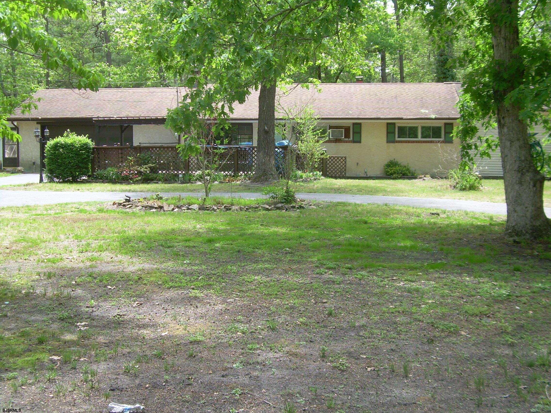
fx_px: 748
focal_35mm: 47
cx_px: 276
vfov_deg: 30.9
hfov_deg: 40.4
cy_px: 206
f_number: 3
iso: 50
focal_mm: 7.7
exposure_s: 1/177
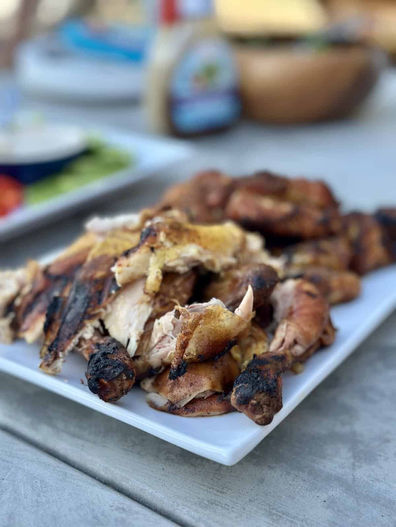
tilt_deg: -23.9
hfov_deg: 30.3
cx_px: 198
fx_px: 732
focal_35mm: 48
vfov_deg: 39.7
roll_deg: -0.1
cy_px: 264
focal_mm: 6.86
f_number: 1.78
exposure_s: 1/363
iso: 80
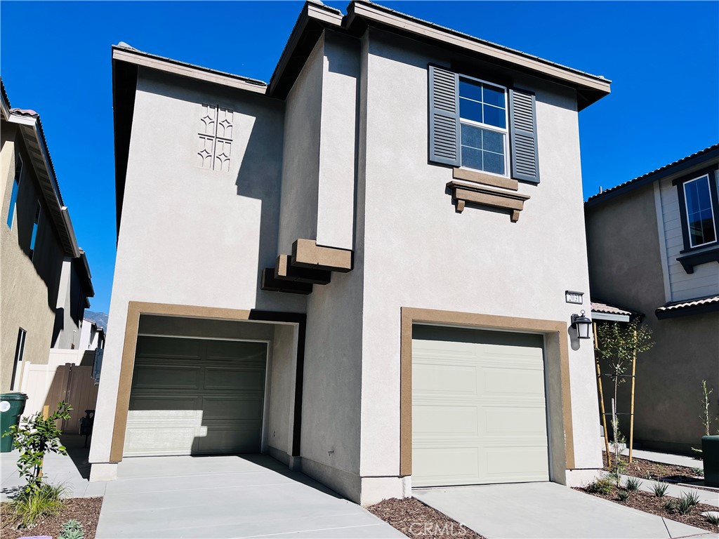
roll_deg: -0.3
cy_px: 270
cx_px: 360
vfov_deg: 53.1
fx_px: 540
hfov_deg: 67.3
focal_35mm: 26
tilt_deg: +13.3
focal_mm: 5.1
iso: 50
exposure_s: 1/6494
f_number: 1.6
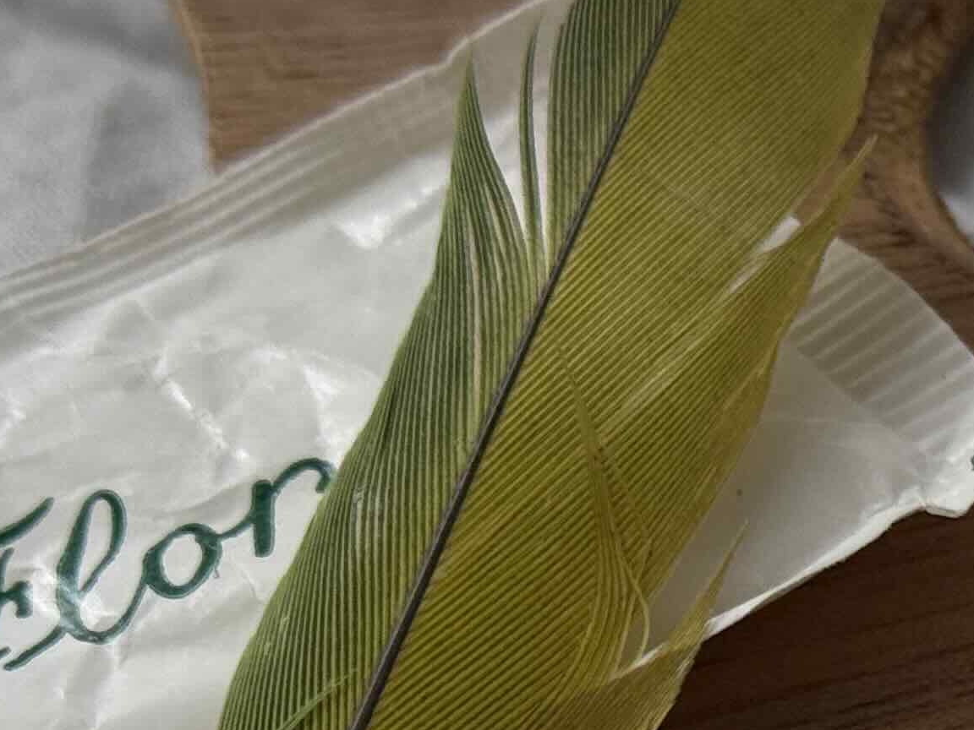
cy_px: 976
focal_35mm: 168
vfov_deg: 8.7
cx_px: 1196
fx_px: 4727
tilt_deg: -51.4
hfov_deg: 11.5
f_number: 1.78
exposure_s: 1/168
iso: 125
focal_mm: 6.76
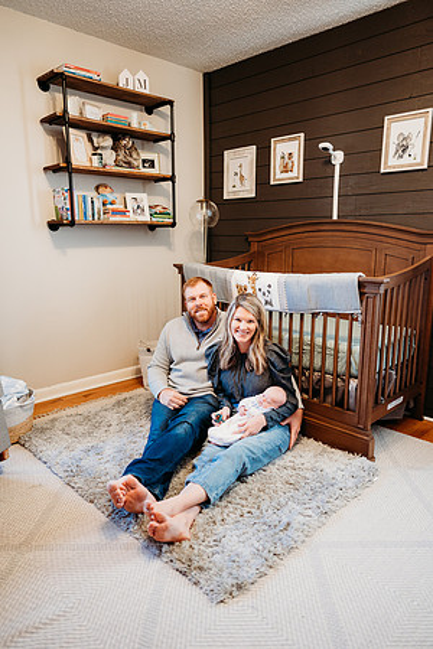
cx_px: 216
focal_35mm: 24
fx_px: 433
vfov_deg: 73.7
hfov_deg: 53.1
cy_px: 324
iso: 800
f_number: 1.8
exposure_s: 1/125
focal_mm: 24
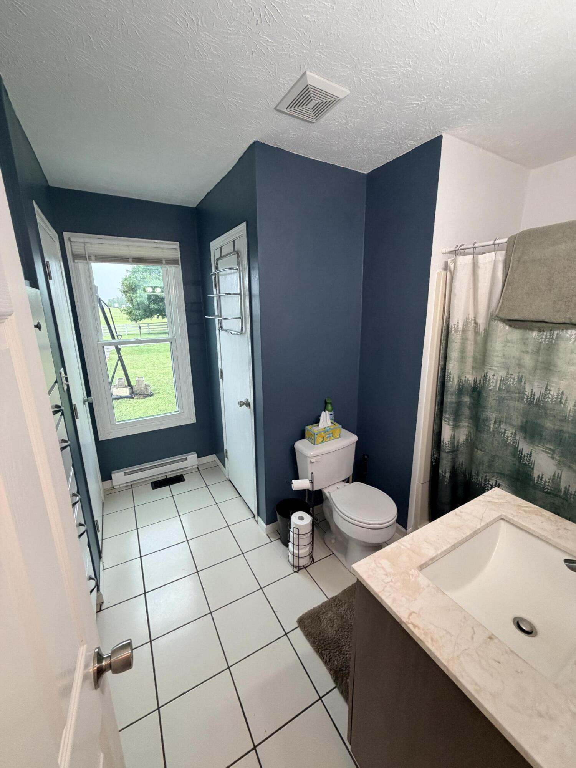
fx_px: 311
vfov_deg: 102.1
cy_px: 384
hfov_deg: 85.7
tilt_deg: -14.0
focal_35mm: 14
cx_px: 288
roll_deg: +1.7
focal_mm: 2.22
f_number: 2.2
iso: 200
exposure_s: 1/60
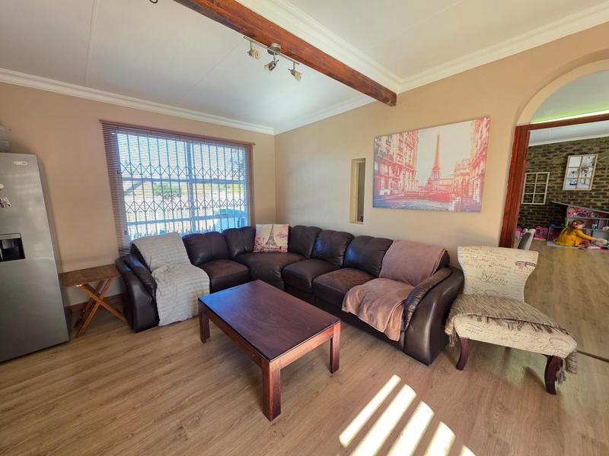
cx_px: 304
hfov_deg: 106.2
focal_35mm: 13
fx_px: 229
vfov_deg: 89.9
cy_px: 228
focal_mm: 2.2
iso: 100
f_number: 1.9
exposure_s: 1/100
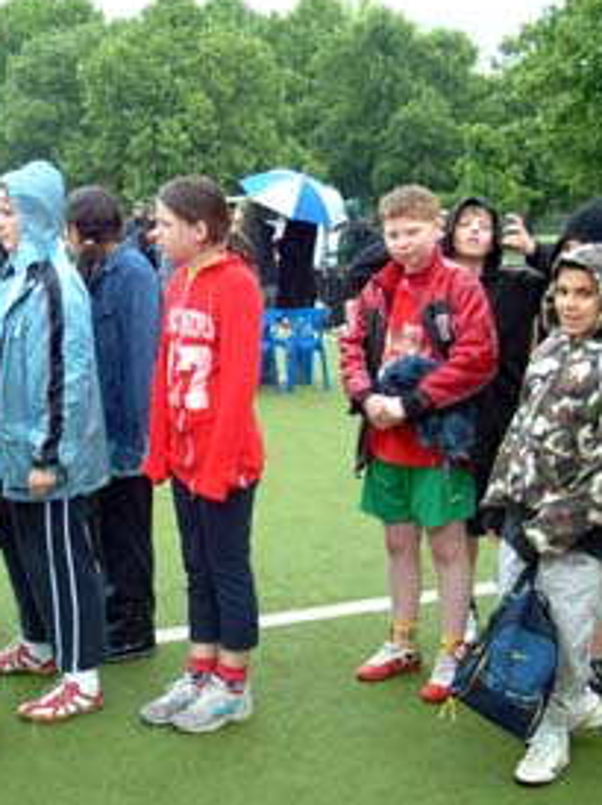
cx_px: 200
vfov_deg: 38.4
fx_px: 1156
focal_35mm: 50
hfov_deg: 29.0
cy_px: 402
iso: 400
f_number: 5.6
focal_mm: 21
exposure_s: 1/125
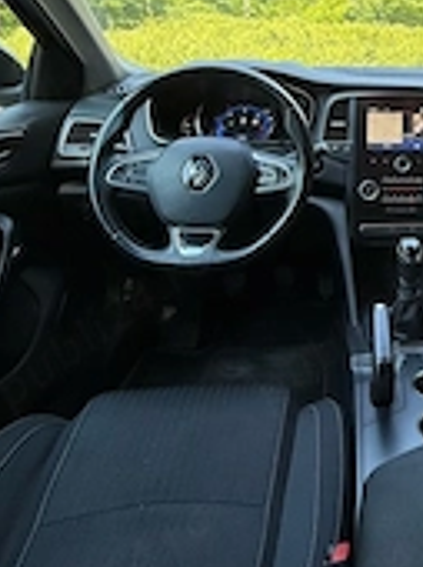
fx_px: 539
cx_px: 430
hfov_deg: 37.9
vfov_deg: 51.6
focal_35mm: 33
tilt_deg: -7.4
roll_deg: -0.7
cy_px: 107
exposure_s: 1/99
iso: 64
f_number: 2.2
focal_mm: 2.22
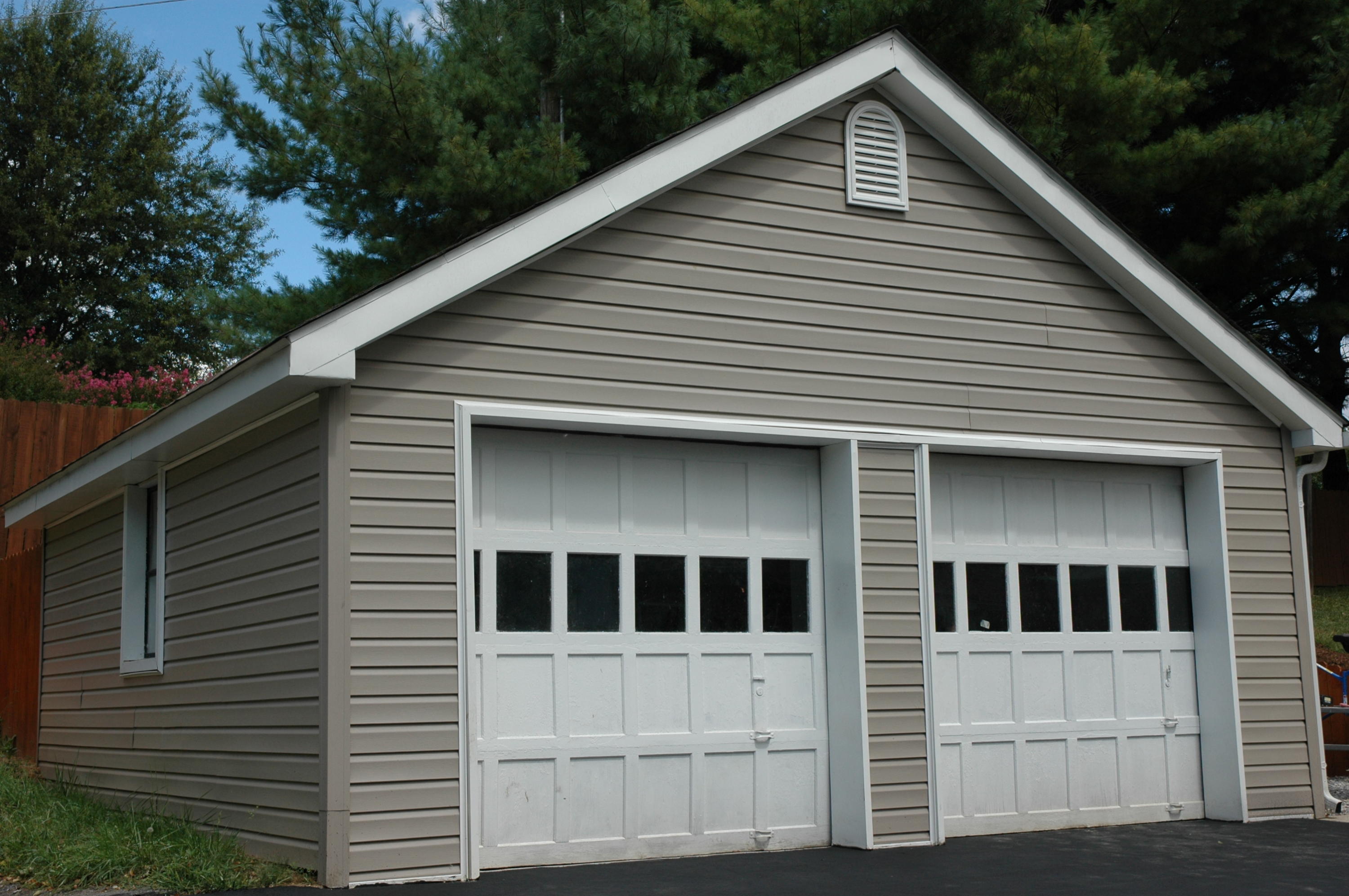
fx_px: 1909
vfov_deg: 26.4
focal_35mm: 51
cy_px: 448
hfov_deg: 38.9
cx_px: 674
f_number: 10
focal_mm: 34
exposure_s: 1/400
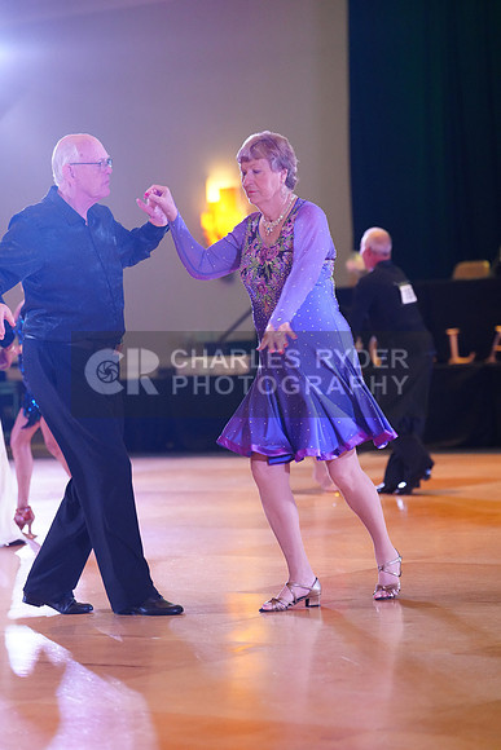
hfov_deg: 12.2
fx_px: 2336
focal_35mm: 112
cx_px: 250
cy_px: 375
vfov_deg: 18.3
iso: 5000
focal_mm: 112
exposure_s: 1/400
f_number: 2.8
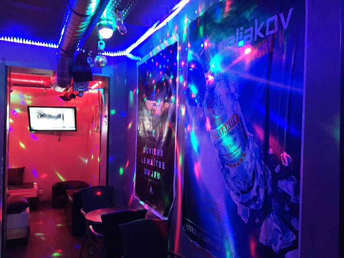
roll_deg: -2.2
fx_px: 288
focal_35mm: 29
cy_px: 129
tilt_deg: +1.2
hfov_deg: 61.7
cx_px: 172
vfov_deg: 48.2
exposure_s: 1/17
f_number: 2.2
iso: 640
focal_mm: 4.15
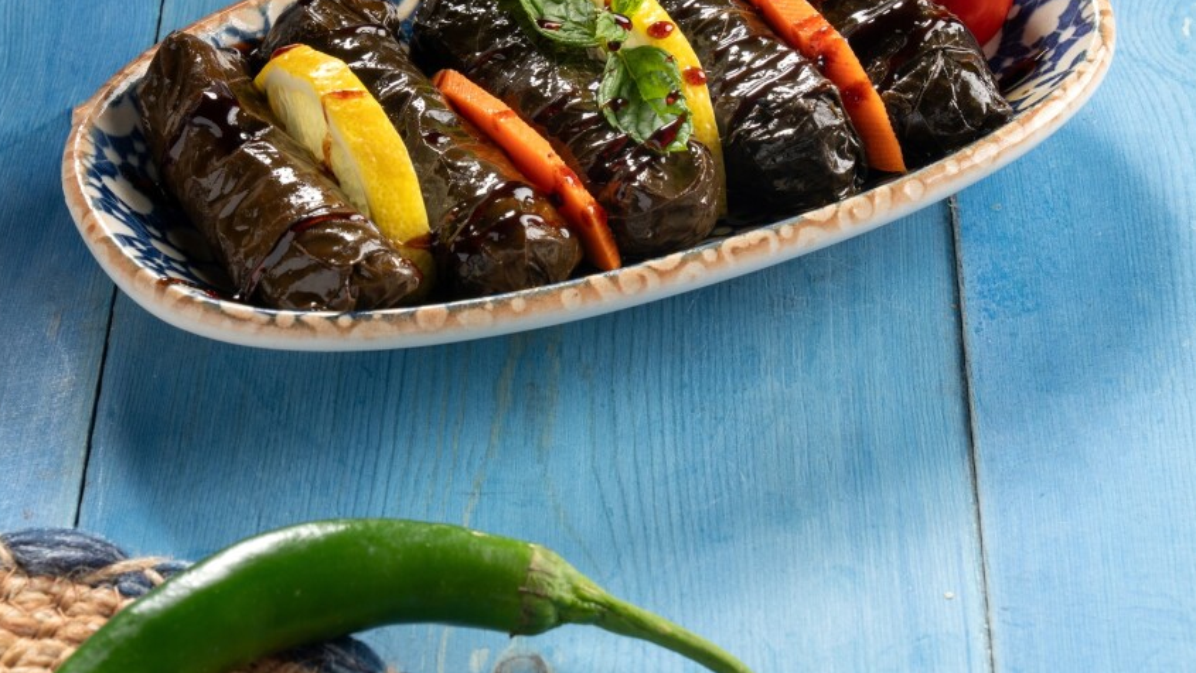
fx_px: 3521
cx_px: 597
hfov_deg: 19.3
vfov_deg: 10.9
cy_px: 51
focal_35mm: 111
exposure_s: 1/100
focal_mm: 70
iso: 250
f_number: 13
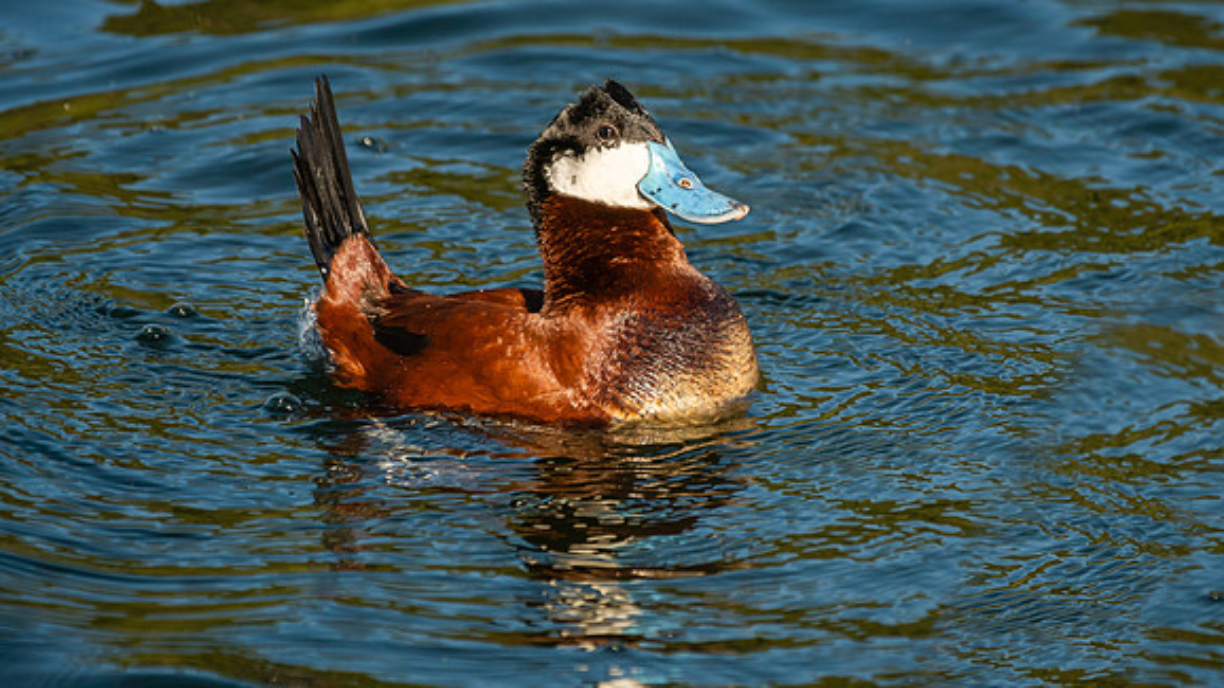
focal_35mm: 987
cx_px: 766
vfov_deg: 1.2
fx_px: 32031
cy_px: 306
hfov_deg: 2.2
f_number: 5.6
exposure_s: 1/1250
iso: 200
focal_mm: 500
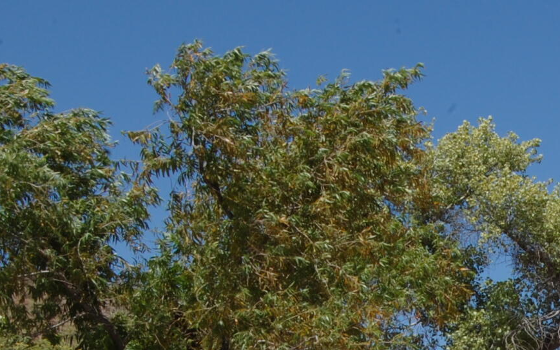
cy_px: 441
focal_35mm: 111
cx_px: 568
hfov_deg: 18.3
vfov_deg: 11.5
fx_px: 1694
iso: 200
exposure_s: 1/60
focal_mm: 28
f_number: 18
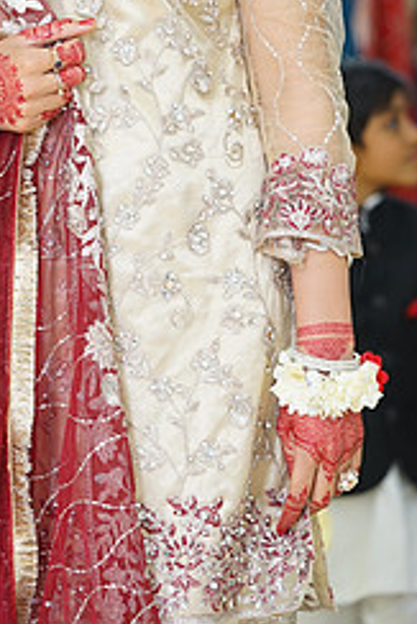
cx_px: -60
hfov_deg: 6.8
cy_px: -31
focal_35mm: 202
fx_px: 3505
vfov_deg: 10.1
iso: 640
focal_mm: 85
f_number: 2.8
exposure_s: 1/160
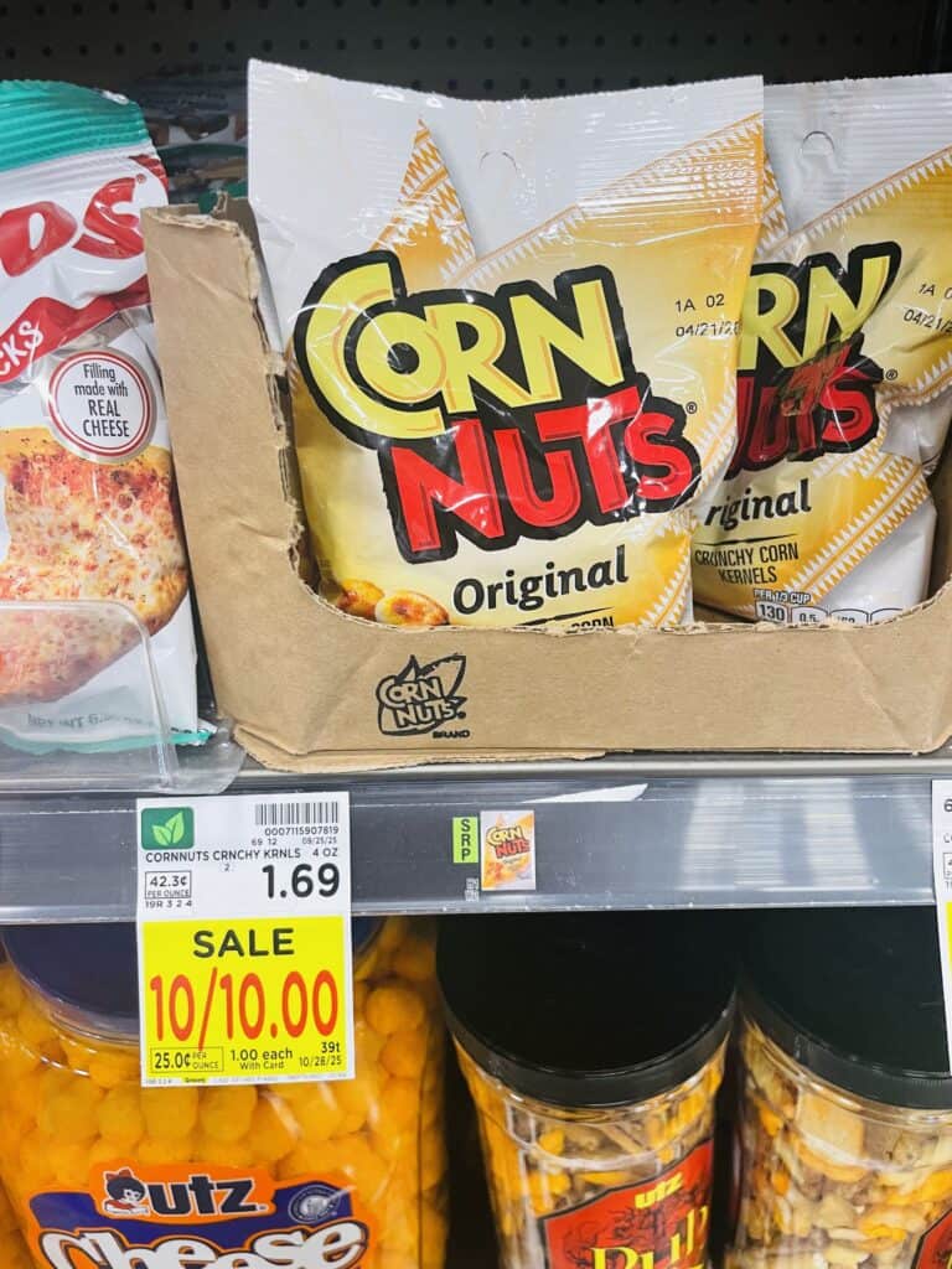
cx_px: 476
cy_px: 634
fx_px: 953
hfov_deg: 53.1
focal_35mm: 26
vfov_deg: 67.3
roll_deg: +1.2
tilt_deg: -27.3
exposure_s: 1/70
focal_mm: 4.2
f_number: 1.6
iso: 125
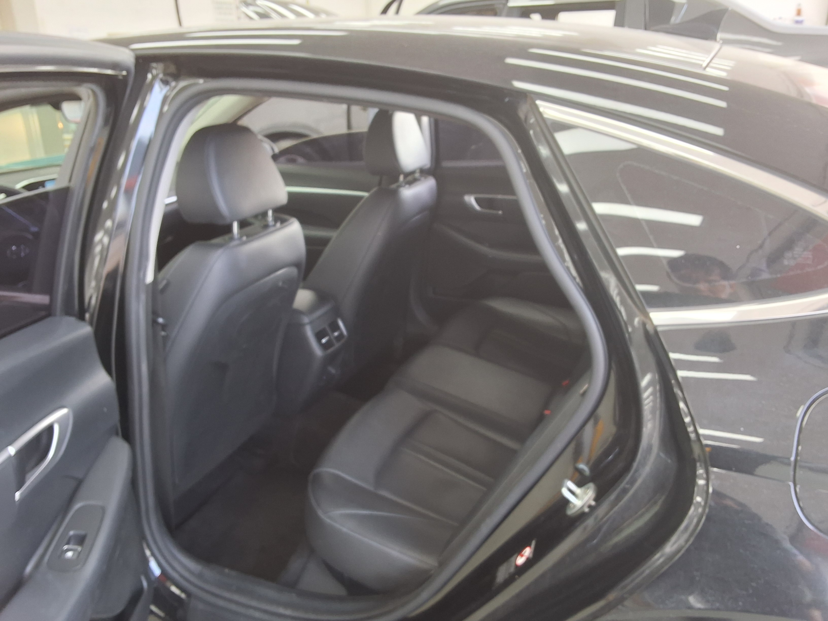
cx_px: 414
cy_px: 310
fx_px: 670
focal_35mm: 28
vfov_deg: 49.7
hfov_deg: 63.4
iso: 64
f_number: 1.9
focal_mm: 2.91
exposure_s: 1/40
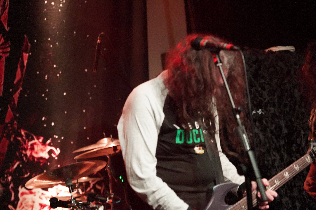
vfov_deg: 13.0
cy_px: 105
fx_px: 922
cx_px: 158
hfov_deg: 19.5
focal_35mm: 105
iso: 12800
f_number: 4
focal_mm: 105
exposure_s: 1/50
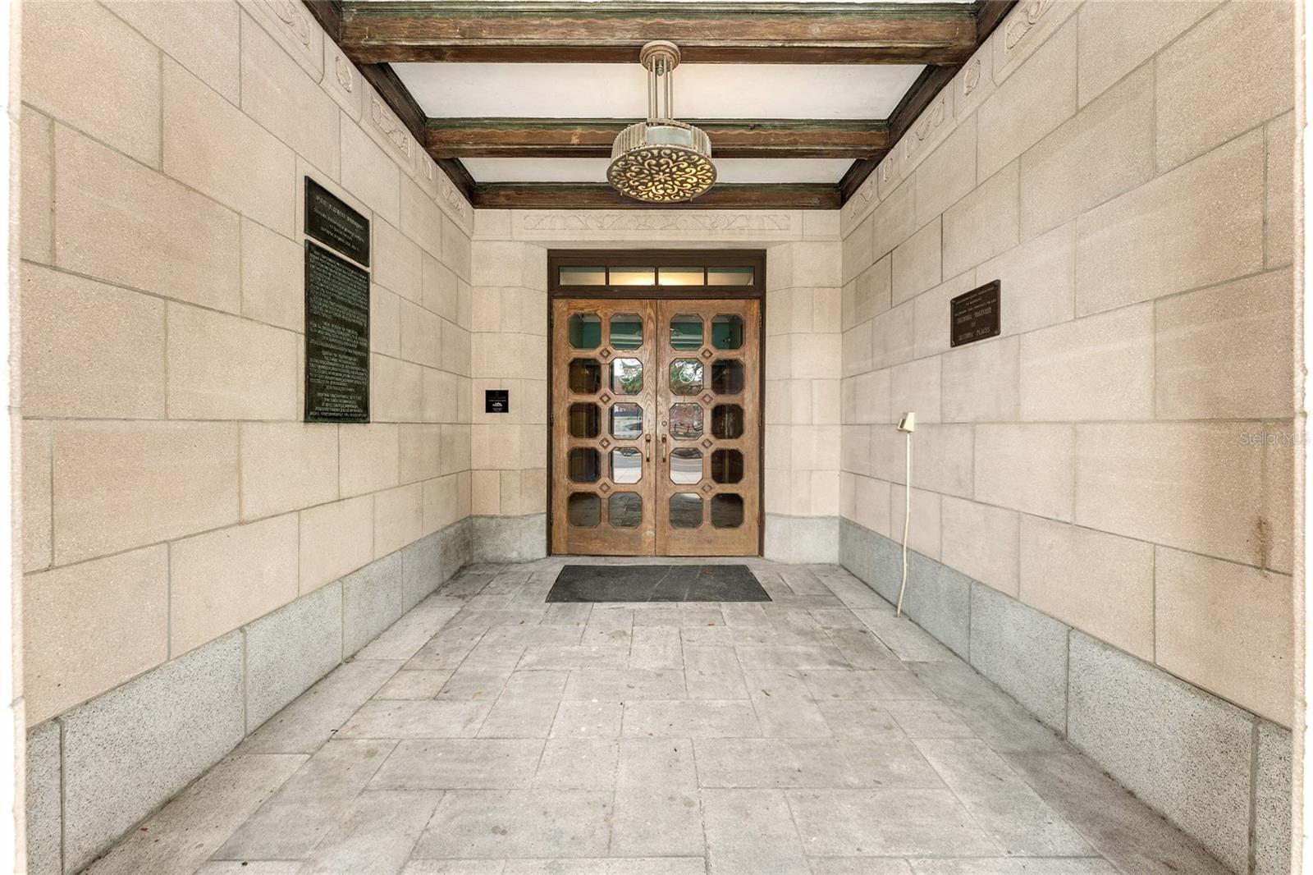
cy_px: 438
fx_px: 510
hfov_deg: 104.3
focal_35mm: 14
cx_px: 656
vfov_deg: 81.2
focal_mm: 14
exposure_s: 1/30
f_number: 7.1
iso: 1600
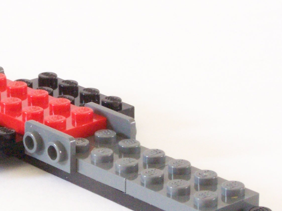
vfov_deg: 8.0
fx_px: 1515
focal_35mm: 186
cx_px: 68
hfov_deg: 10.6
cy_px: 109
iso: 400
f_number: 8
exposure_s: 1/10
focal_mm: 13.7
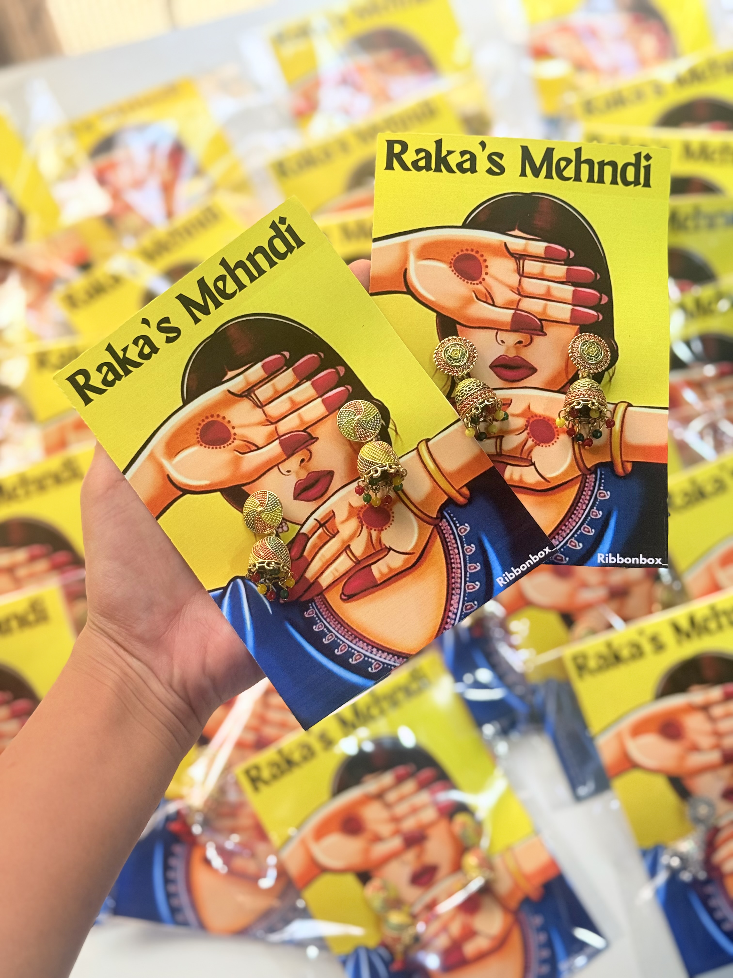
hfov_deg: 30.3
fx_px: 1355
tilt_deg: -68.5
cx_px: 366
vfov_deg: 39.7
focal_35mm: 48
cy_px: 489
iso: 100
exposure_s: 1/87
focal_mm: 6.76
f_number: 1.78
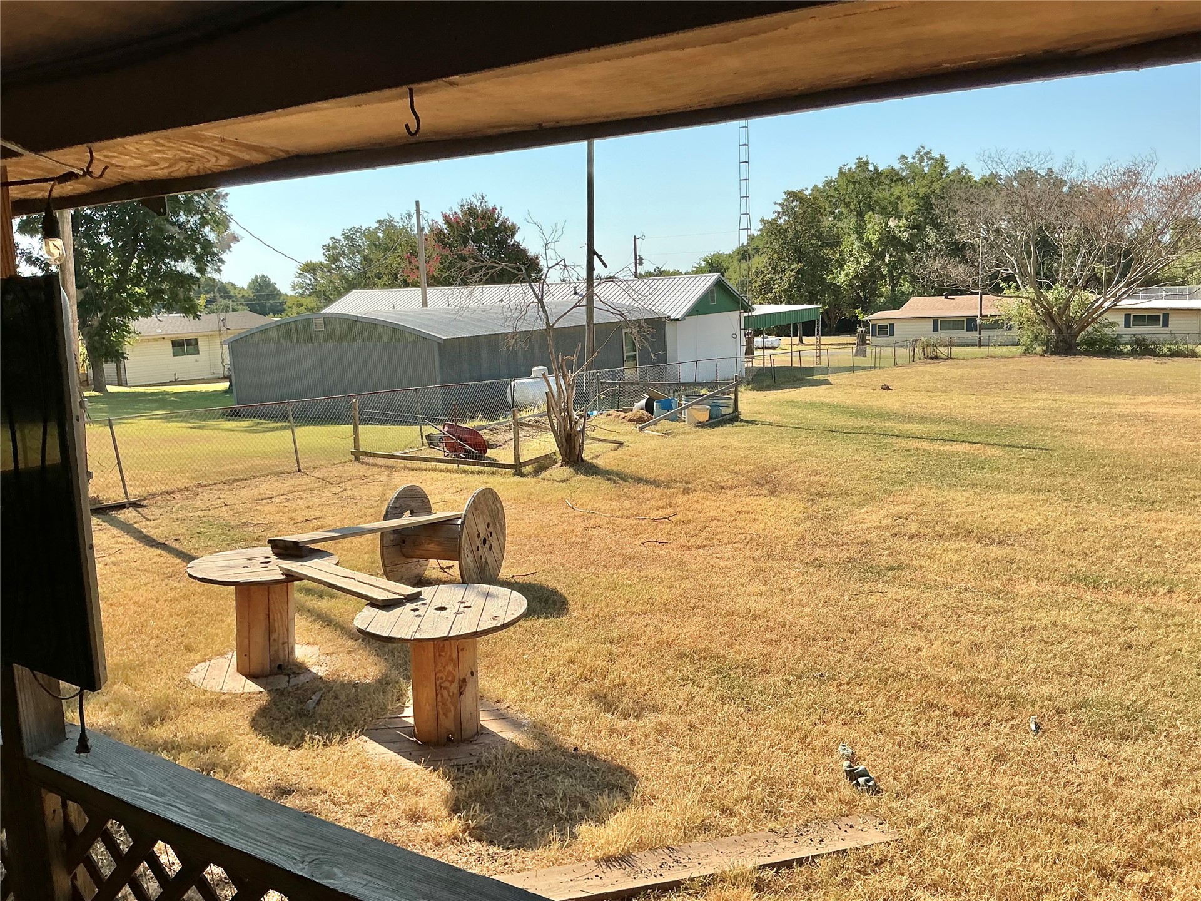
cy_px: 450
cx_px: 600
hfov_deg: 61.7
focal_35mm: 29
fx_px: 1006
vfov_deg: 48.2
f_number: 1.8
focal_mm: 3
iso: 25
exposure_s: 1/1730
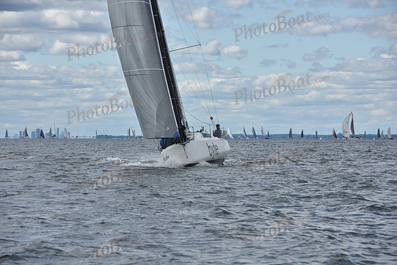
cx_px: 198
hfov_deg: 10.3
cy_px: 132
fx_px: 2206
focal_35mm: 200
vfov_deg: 6.9
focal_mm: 200
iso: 250
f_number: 11
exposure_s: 1/800
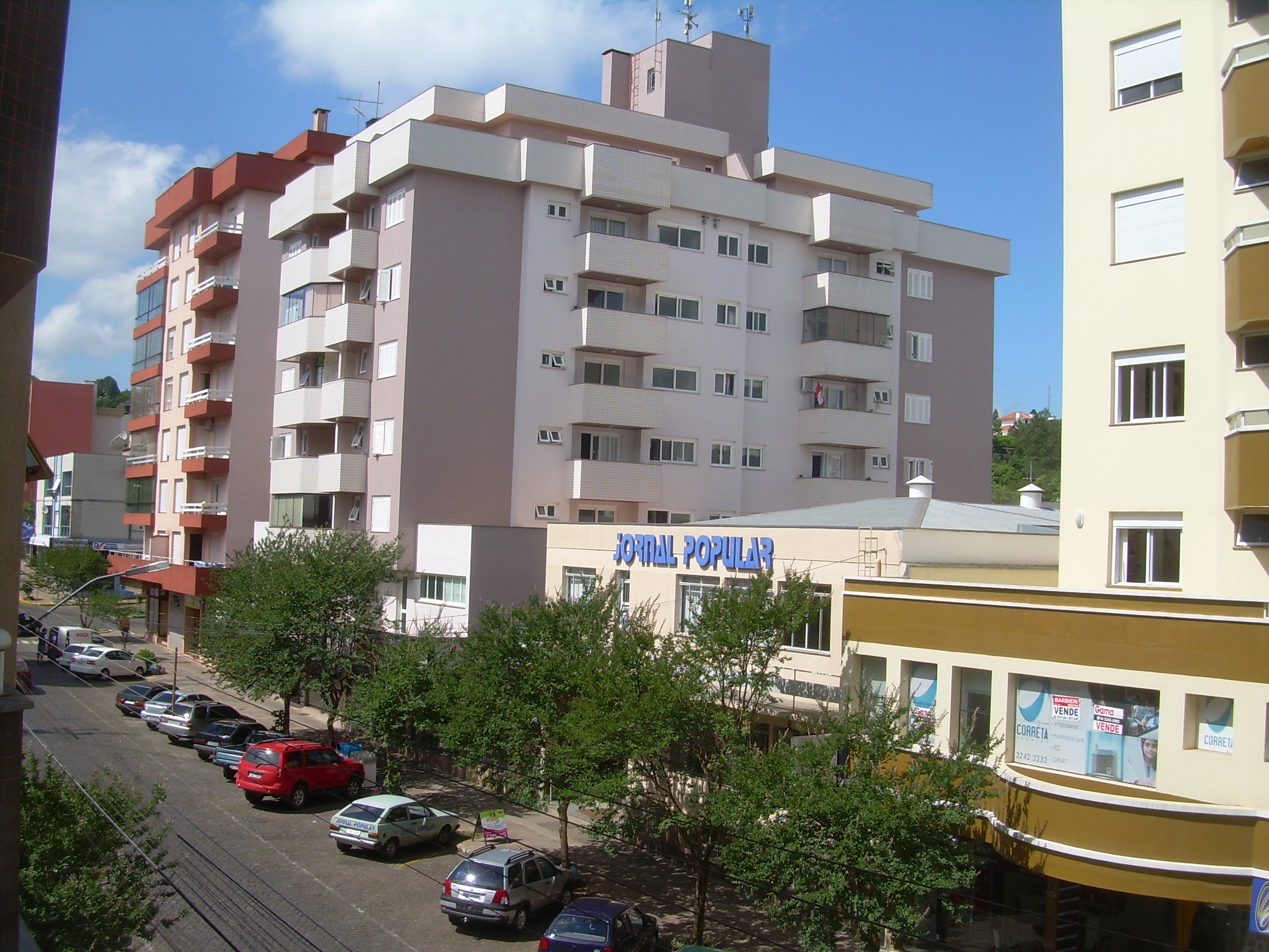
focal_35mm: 38
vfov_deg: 37.7
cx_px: 634
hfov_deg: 49.0
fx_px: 1393
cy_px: 476
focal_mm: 6.3
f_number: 4.6
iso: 50
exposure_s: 1/500
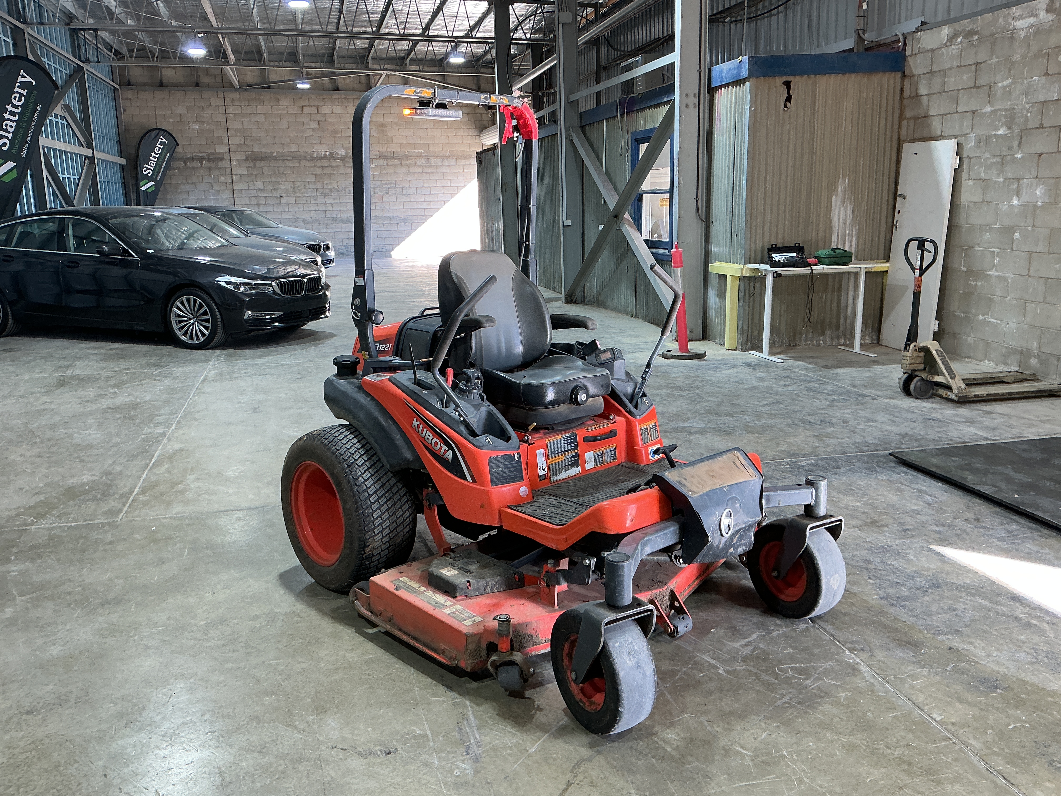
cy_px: 398
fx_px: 889
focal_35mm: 29
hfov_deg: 61.7
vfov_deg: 48.2
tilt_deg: -12.1
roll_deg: +1.3
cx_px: 530
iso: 64
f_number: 1.8
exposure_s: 1/120
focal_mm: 3
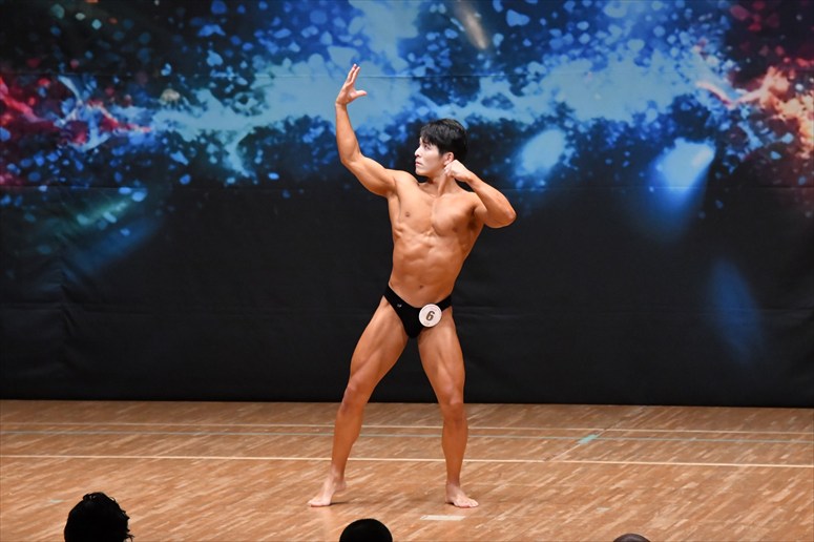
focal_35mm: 240
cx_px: 407
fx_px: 5424
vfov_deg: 5.7
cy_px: 271
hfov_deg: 8.6
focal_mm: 160
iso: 6400
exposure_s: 1/400
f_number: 5.6
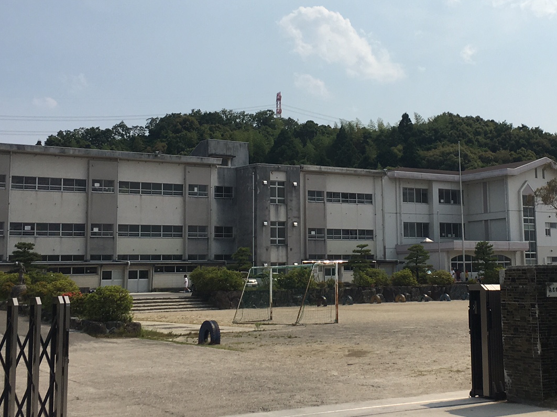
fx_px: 885
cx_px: 365
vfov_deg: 26.5
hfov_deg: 34.7
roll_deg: +0.6
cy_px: 152
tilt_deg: +8.9
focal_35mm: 55
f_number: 2.2
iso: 25
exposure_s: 1/3846
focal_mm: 4.15
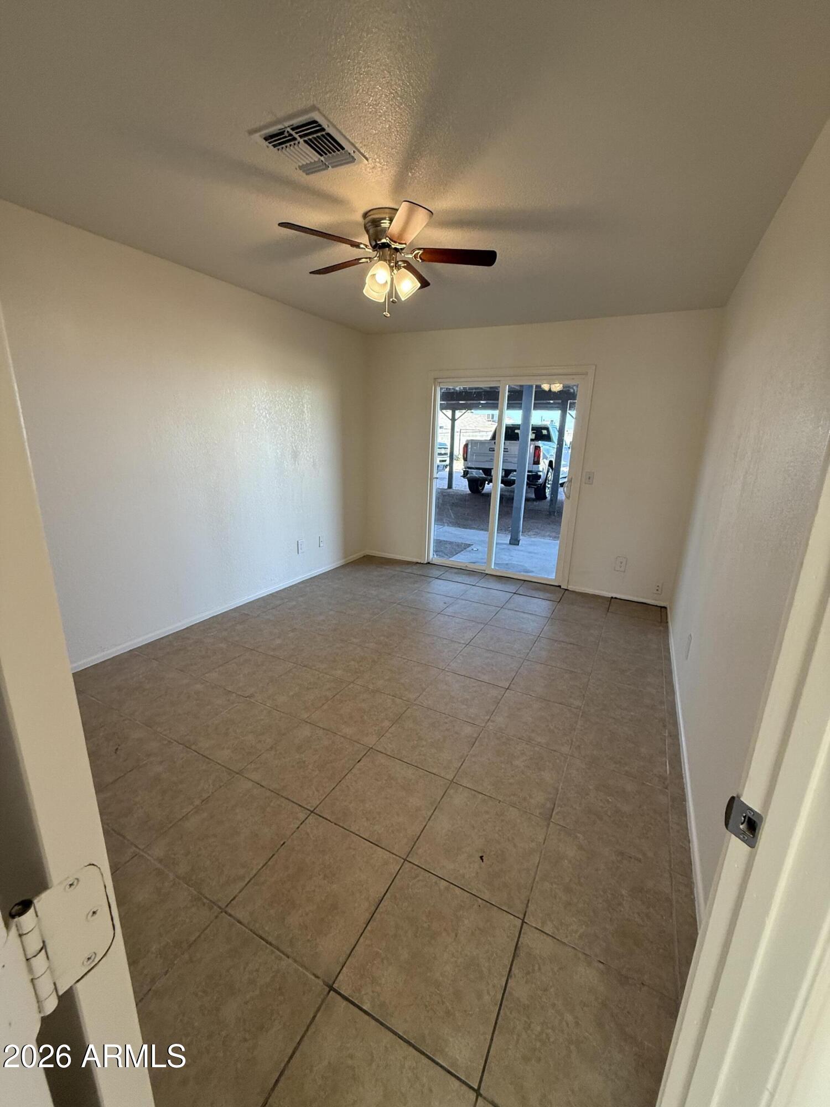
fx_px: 448
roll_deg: -3.2
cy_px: 554
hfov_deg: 85.7
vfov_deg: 102.1
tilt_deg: -14.5
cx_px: 415
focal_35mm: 14
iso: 160
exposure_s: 1/120
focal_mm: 2.22
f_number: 2.2
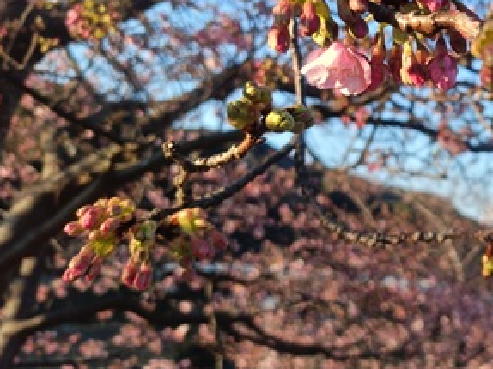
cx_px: 447
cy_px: 95
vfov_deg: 30.4
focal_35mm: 47
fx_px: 669
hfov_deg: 37.7
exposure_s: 1/166
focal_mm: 4.7
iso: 50
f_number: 1.7
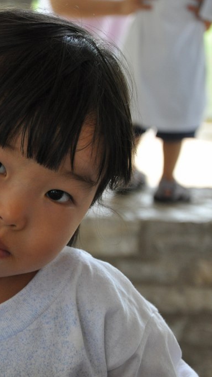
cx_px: 8
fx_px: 1139
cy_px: 189
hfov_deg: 10.6
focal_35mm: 114
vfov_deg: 18.8
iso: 800
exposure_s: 1/100
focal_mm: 48
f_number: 5
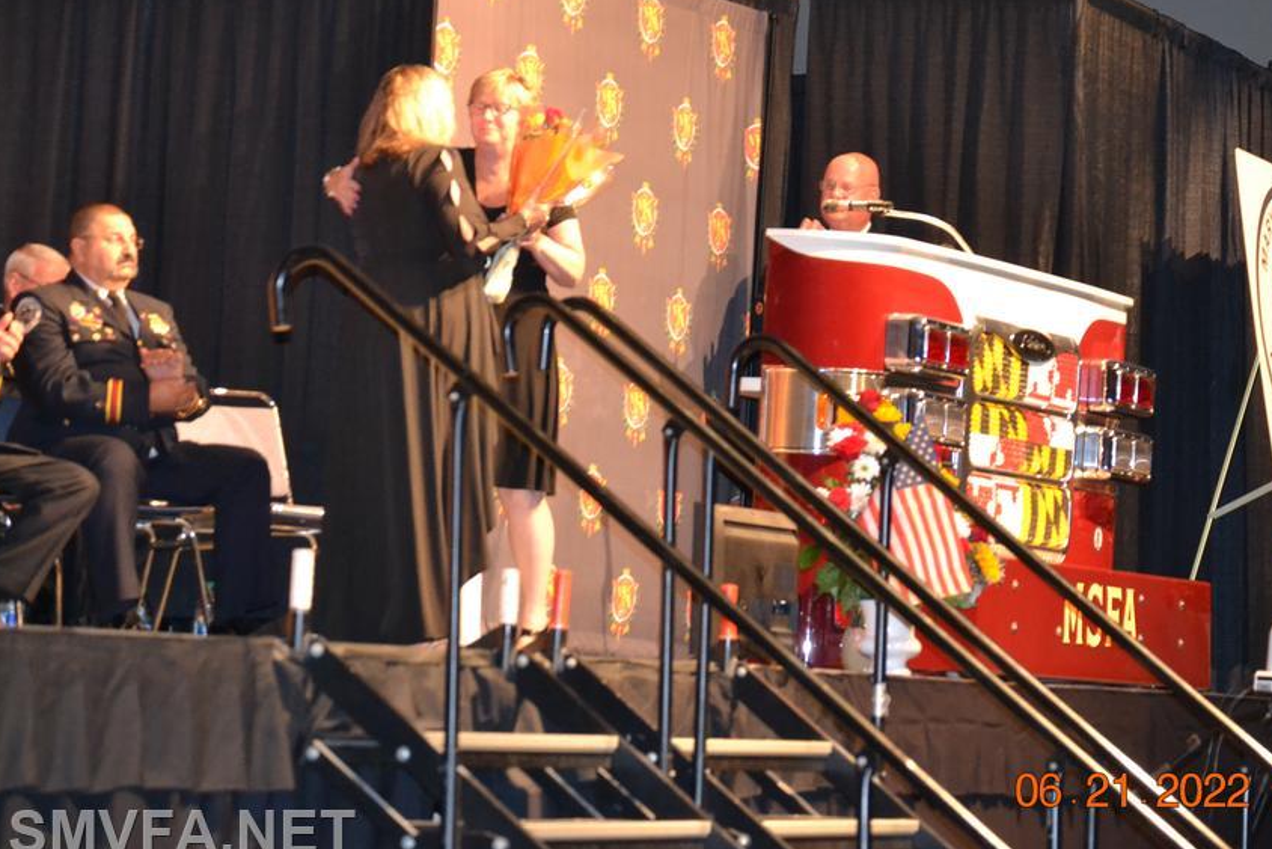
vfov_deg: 9.7
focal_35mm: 142
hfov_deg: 14.4
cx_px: 764
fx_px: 5018
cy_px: 354
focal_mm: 78
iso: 3200
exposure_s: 1/60
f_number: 4.5
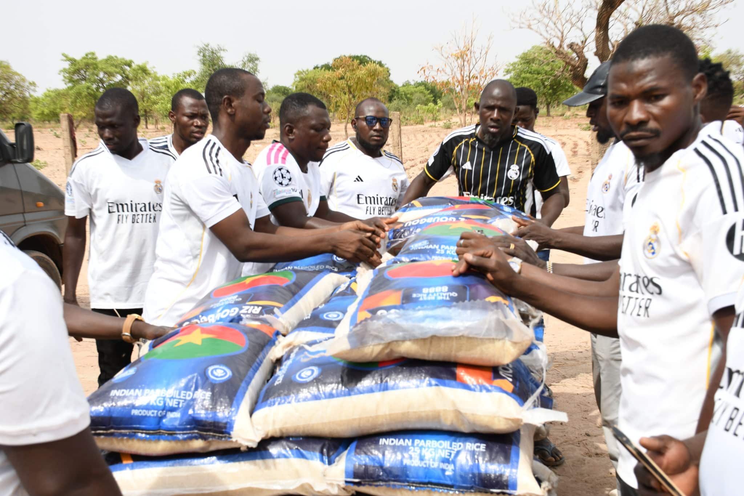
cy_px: 248
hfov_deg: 43.6
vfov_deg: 29.9
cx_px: 372
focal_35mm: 45
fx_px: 930
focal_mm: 30
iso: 100
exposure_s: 1/200
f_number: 7.1
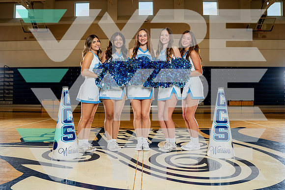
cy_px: 92
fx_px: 237
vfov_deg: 43.8
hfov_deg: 62.1
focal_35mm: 30
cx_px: 137
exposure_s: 1/250
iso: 320
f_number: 4
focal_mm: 27
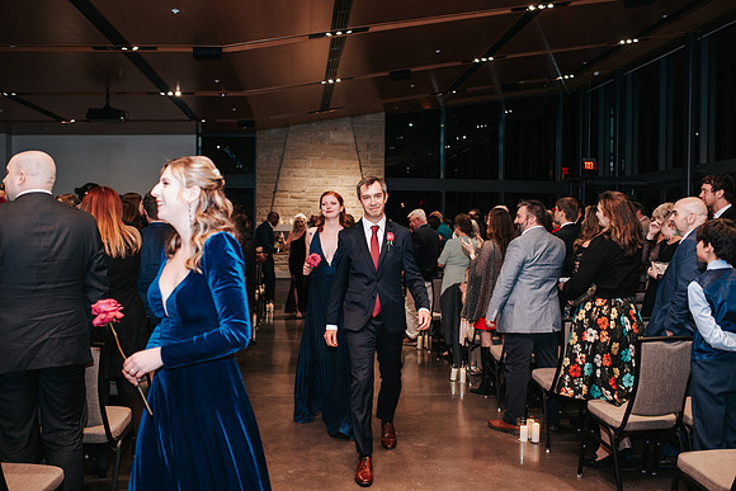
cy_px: 246
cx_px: 368
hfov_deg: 54.4
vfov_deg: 37.9
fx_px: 716
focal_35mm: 35
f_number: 2.8
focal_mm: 35
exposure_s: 1/200
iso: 1000
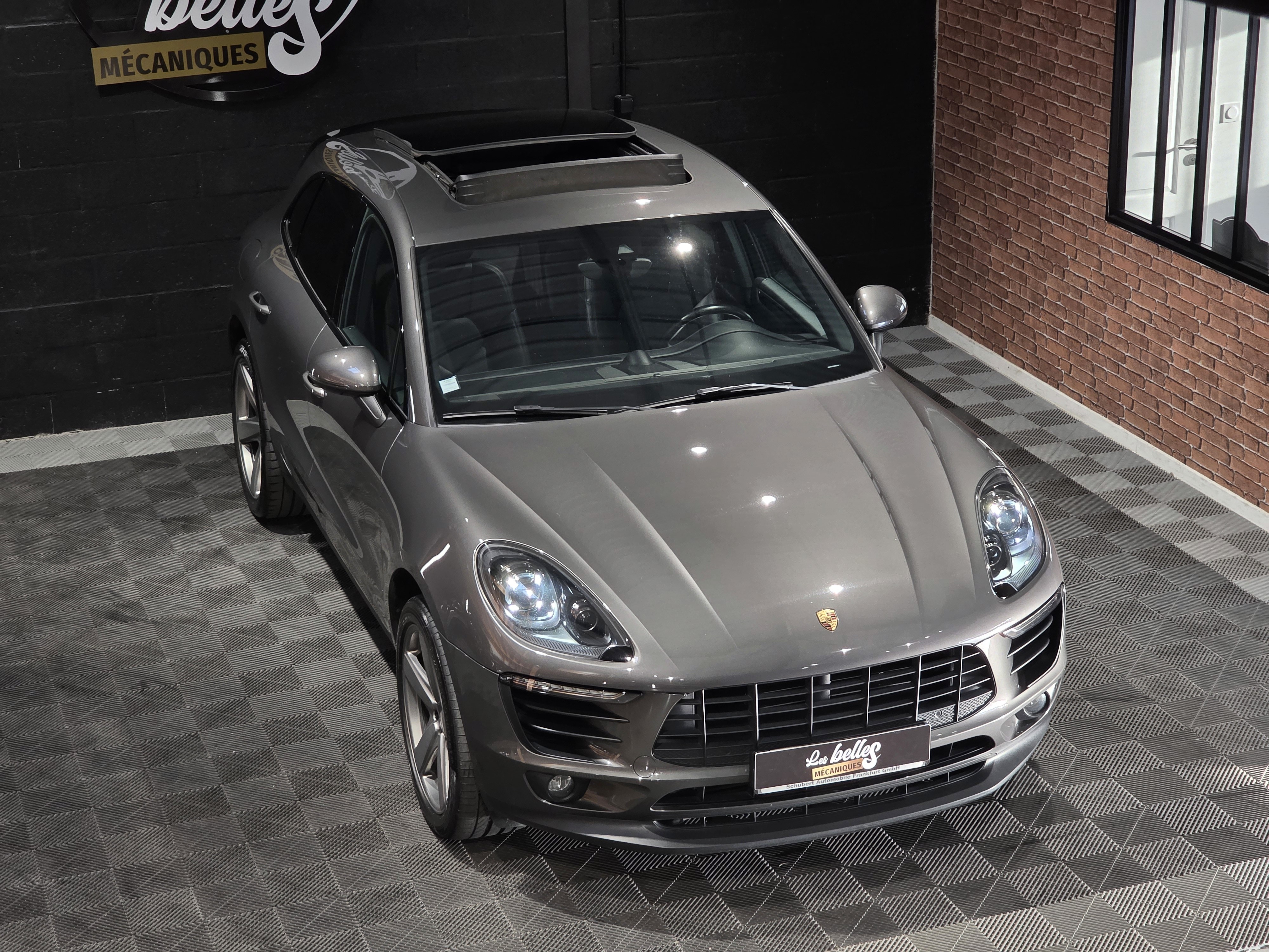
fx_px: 2529
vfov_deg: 21.3
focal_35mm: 69
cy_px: 476
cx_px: 634
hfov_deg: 28.2
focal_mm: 7.9
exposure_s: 1/52
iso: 160
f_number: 2.4
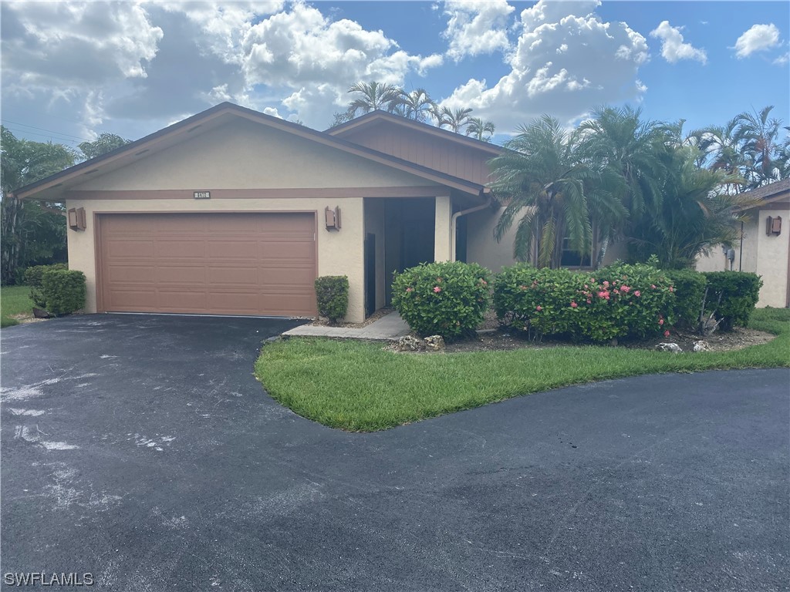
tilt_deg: -5.5
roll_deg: +0.7
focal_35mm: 26
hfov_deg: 67.3
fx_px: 593
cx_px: 395
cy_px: 296
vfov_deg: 53.1
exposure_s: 1/2410
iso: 32
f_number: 1.8
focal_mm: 4.25
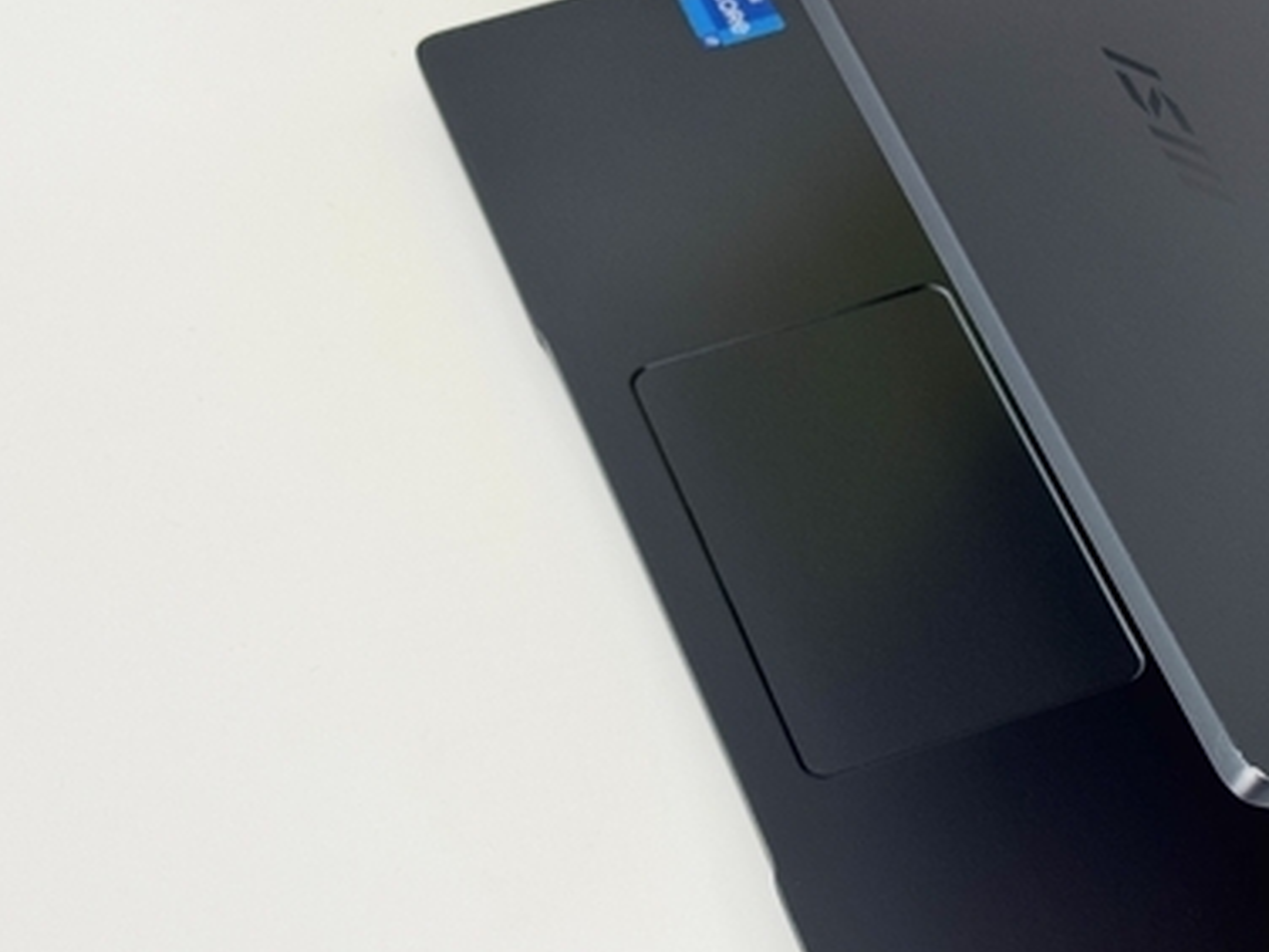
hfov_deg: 19.0
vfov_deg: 14.5
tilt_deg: -50.0
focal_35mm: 102
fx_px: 3739
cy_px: 375
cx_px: 1073
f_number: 1.78
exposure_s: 1/121
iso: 64
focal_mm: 6.76
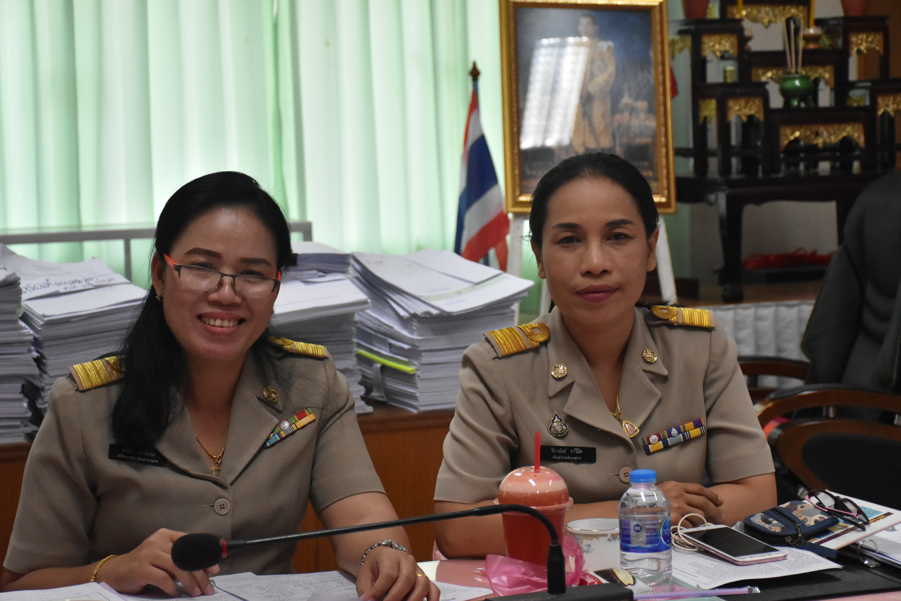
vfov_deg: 16.3
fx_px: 2102
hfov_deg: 24.2
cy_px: 300
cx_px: 450
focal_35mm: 84
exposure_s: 1/400
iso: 2500
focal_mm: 56
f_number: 5
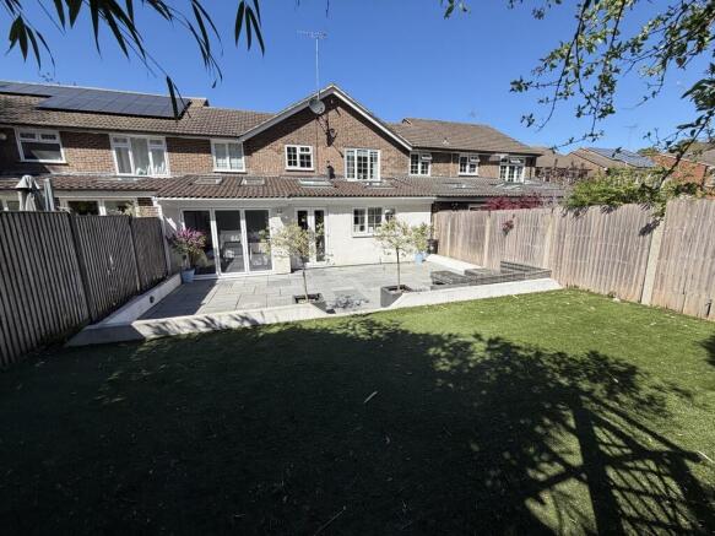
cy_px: 268
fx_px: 289
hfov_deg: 102.1
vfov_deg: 85.7
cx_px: 358
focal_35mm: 14
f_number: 2.2
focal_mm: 2.22
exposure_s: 1/770
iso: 32
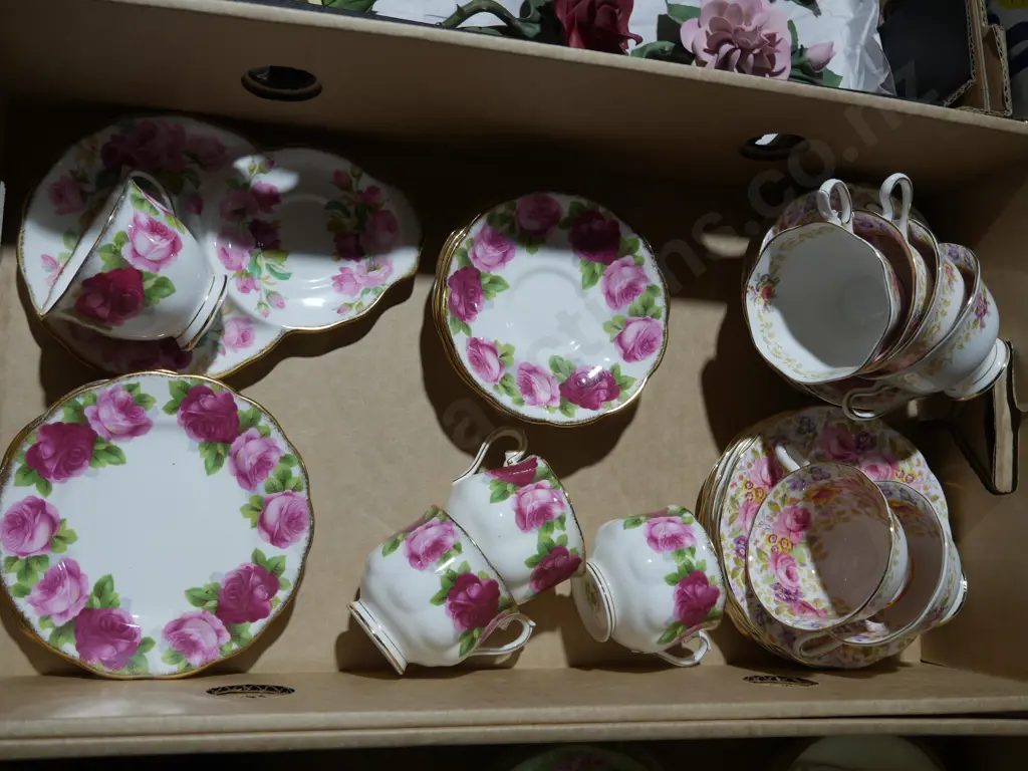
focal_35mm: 36
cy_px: 386
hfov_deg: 51.4
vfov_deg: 39.7
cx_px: 514
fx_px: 1069
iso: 200
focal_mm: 18
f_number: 4
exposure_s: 1/100
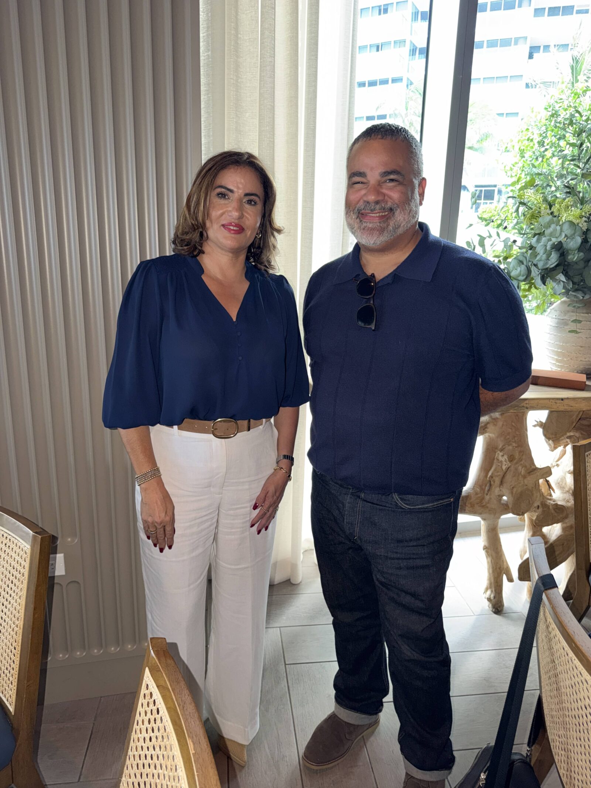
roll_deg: -1.9
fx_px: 546
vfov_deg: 71.6
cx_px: 296
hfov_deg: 56.8
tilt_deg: -14.4
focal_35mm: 24
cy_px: 394
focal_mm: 6.76
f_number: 1.78
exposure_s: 1/16
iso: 100
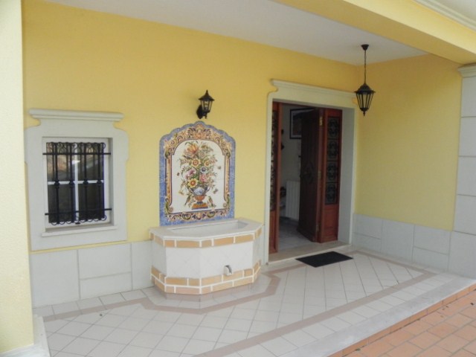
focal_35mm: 26
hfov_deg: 67.3
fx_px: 358
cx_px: 238
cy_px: 178
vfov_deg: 53.1
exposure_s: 1/320
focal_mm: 4.6
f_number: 6.3
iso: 400
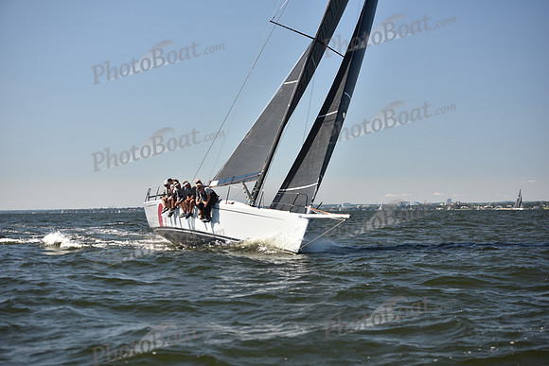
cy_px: 183
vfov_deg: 19.5
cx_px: 274
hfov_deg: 28.8
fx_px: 1068
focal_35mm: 70
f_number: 3.5
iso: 250
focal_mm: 70
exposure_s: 1/1000
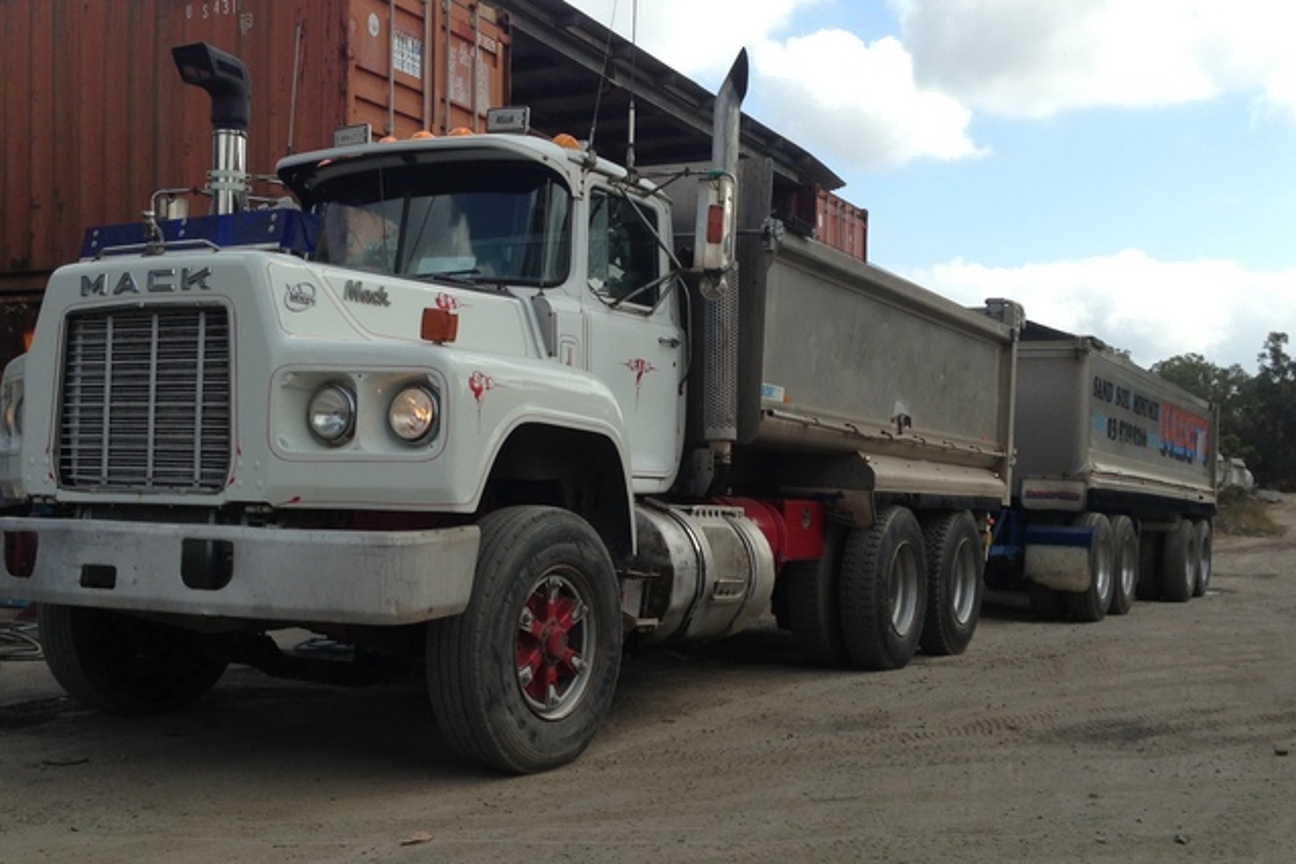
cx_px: 580
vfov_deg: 31.2
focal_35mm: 43
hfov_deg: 45.4
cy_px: 454
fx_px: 1548
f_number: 2.4
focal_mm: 4.13
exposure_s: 1/1205
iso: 50
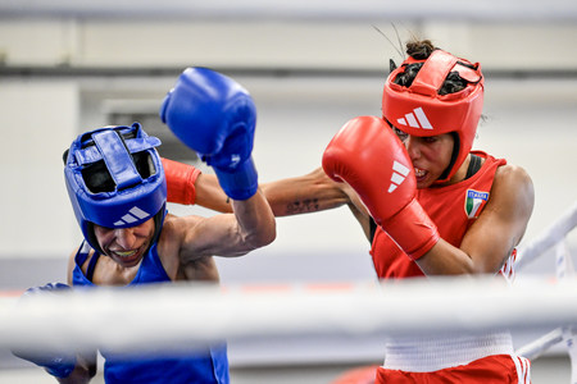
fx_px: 801
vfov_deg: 27.0
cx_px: 288
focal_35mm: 50
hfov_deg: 39.6
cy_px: 192
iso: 2500
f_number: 1.2
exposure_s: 1/4000
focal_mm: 50
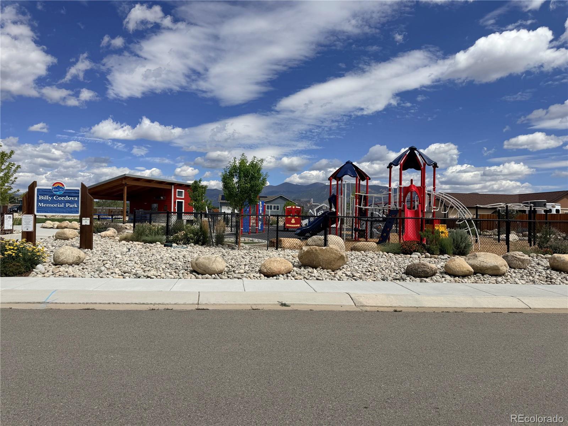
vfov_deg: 56.8
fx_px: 394
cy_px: 213
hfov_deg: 71.6
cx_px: 284
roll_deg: -1.7
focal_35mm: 24
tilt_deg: +2.4
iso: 80
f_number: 1.78
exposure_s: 1/10309
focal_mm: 6.76
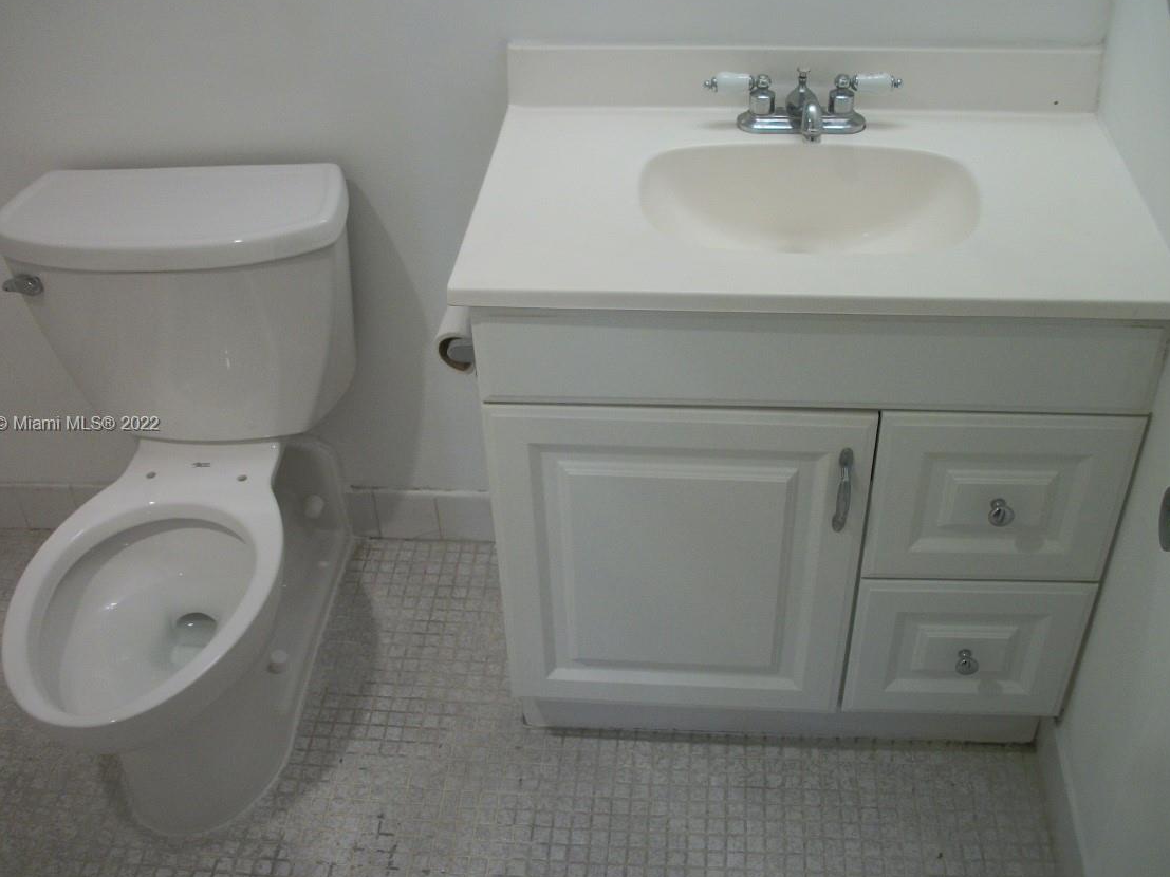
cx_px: 574
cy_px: 426
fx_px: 1250
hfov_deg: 50.1
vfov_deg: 38.7
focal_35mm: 37
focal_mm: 5.7
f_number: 2.9
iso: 80
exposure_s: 1/50
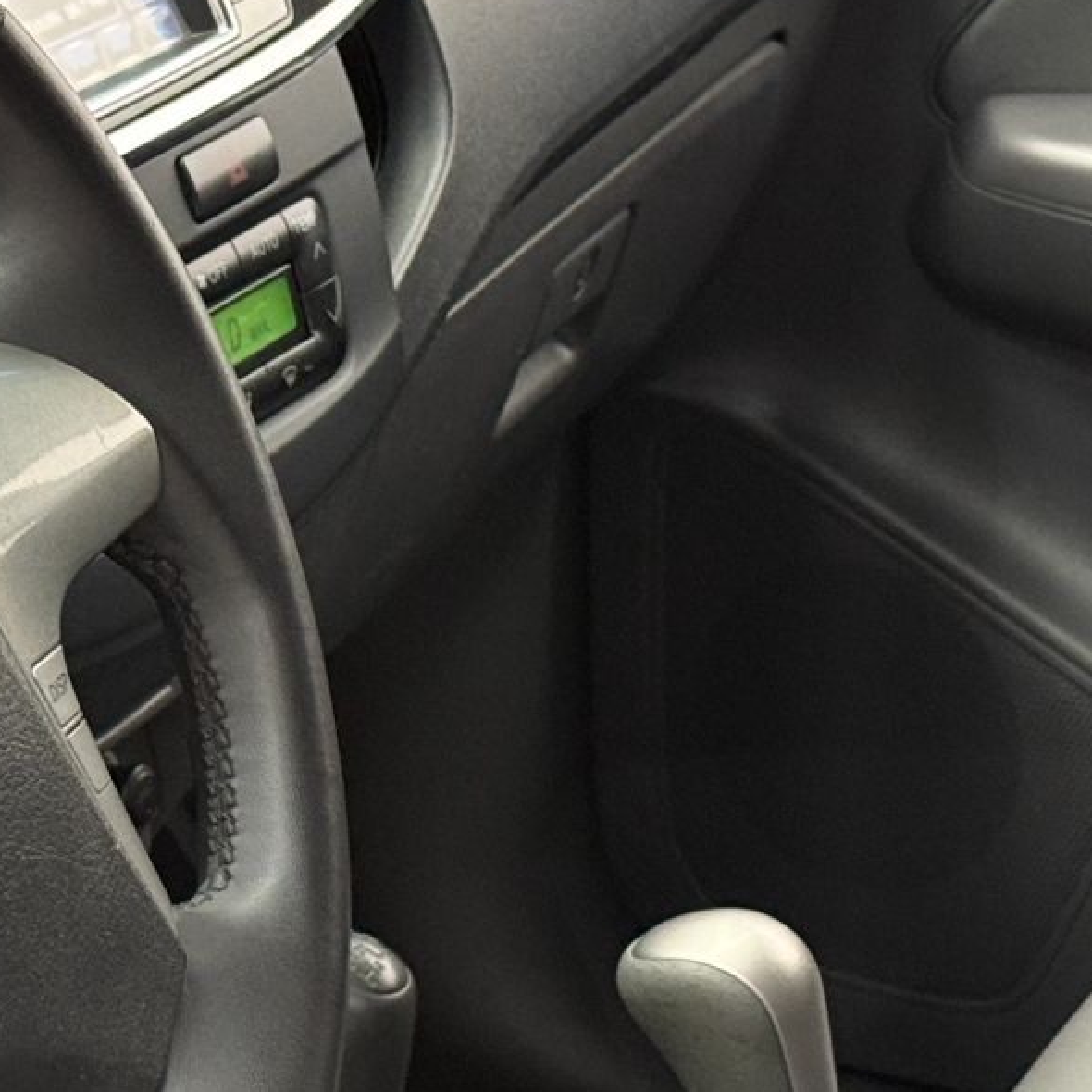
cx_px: 483
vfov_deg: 12.7
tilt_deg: -22.1
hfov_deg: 12.6
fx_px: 4925
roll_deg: -1.2
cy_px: 596
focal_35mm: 138
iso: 320
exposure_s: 1/40
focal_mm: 6.76
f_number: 1.78
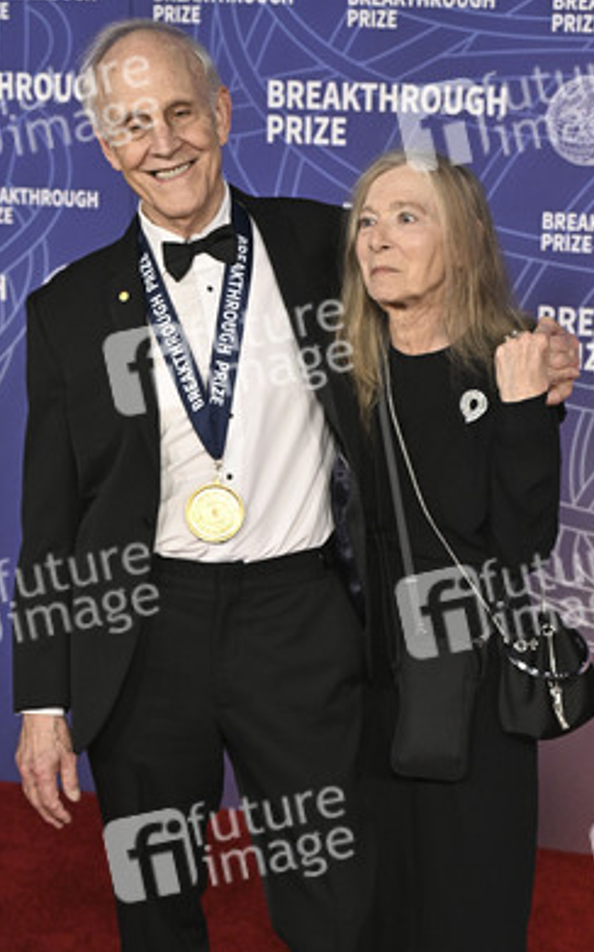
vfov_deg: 40.3
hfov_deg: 25.8
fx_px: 1297
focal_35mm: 50
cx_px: 299
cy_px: 480
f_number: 4
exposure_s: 1/320
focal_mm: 48
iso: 2000
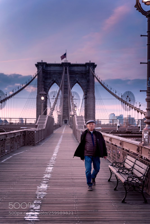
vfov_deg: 42.7
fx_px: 287
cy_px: 112
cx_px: 75
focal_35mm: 46
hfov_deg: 29.3
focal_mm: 46
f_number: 2.8
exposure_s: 1/250
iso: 640
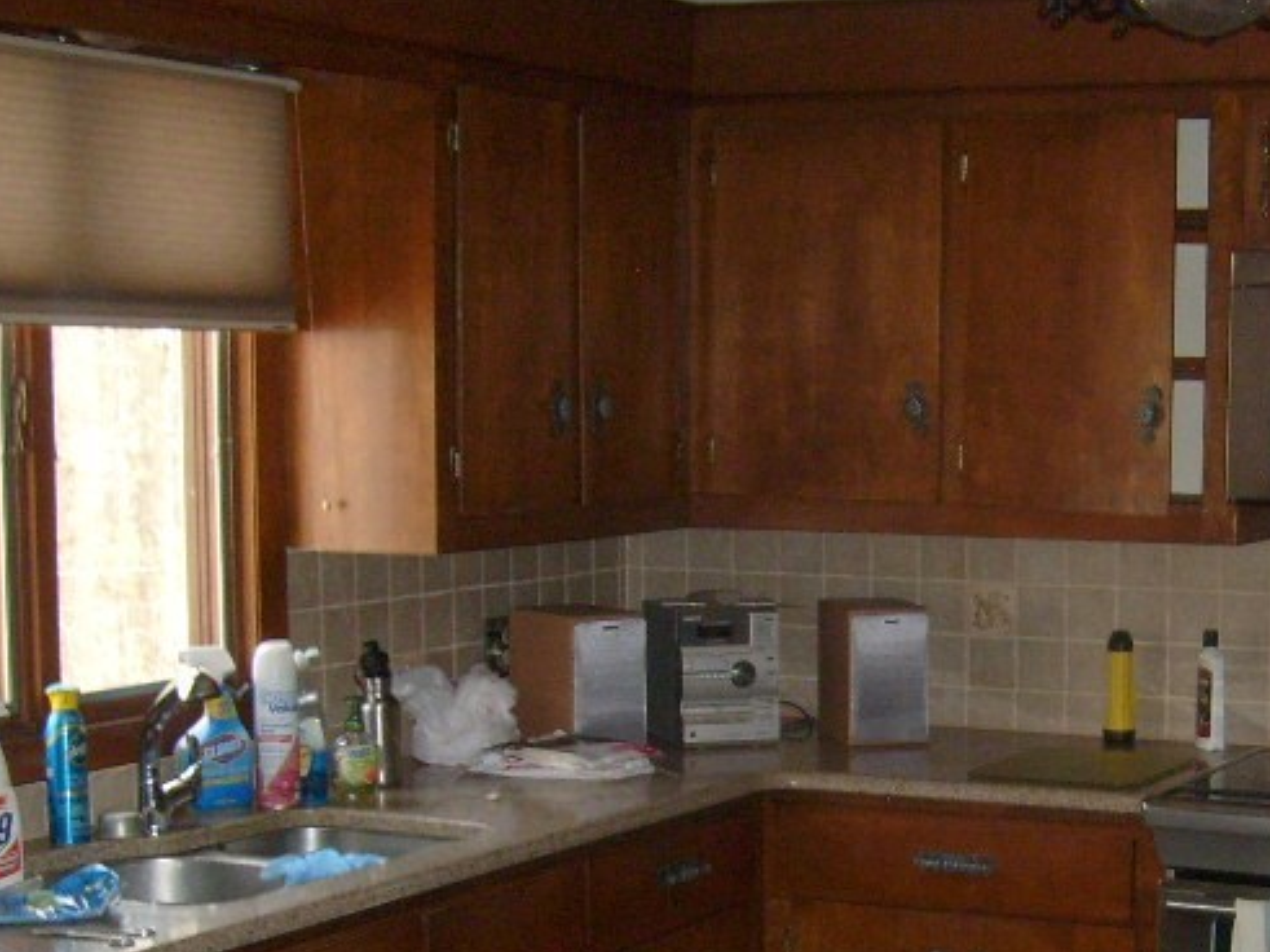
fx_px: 2678
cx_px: 988
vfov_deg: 19.9
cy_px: 761
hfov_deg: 26.3
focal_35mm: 73
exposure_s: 1/45
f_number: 2.8
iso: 120
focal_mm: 5.8
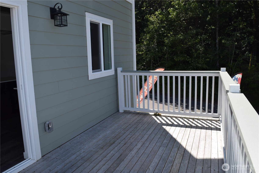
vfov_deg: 47.9
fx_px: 194
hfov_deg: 67.4
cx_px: 130
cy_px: 86
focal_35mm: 27
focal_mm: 18
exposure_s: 1/200
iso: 100
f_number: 9
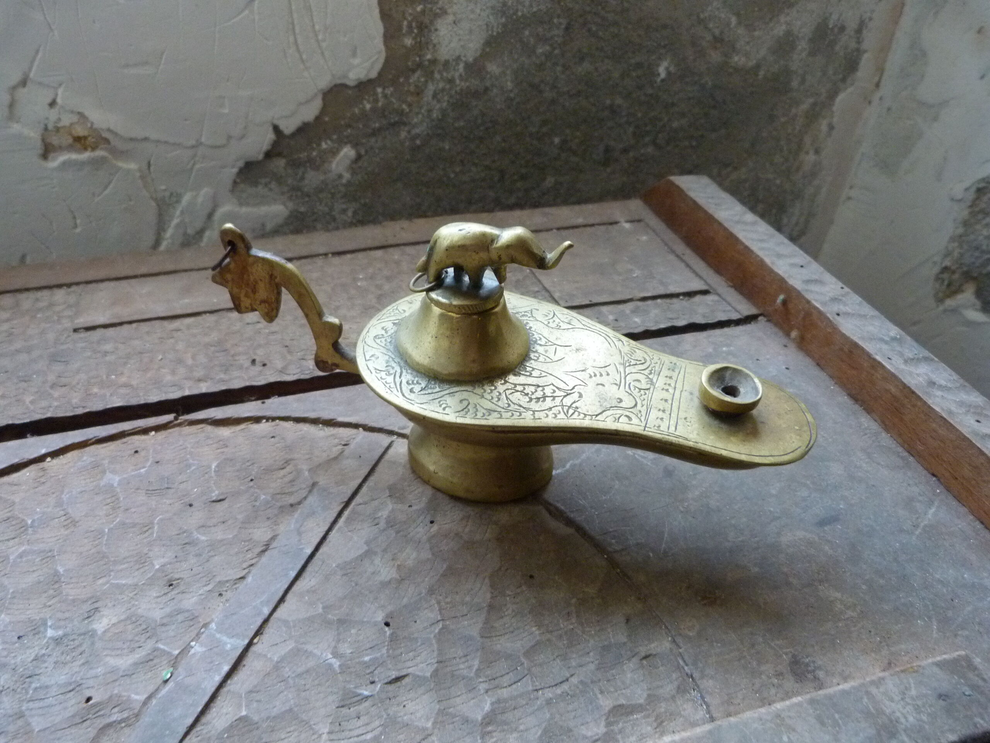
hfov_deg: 69.4
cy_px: 372
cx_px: 495
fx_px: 715
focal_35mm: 25
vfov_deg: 54.9
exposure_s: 1/30
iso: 400
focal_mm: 4.5
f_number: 2.8
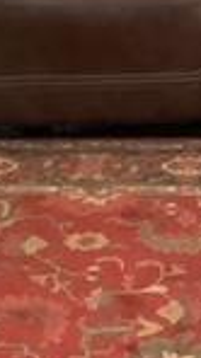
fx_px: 1387
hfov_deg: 8.0
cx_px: 373
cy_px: 27
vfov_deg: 14.6
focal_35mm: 146
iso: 320
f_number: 2.4
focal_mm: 3.3
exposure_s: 1/30
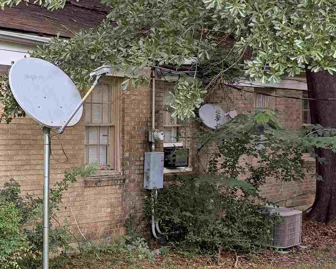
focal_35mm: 73
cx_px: -20
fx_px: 726
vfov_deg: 21.0
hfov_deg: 24.5
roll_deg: -1.3
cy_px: 131
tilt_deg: -0.2
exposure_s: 1/242
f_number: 1.78
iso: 100
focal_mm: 6.76
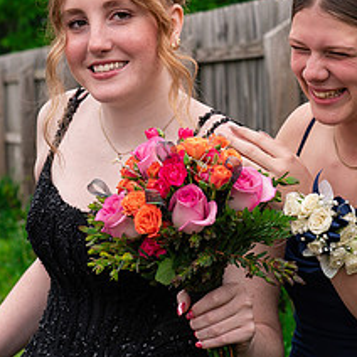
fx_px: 1902
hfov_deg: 10.7
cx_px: 306
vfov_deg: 10.7
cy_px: 75
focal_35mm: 163
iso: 500
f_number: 8
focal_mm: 70
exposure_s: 1/250
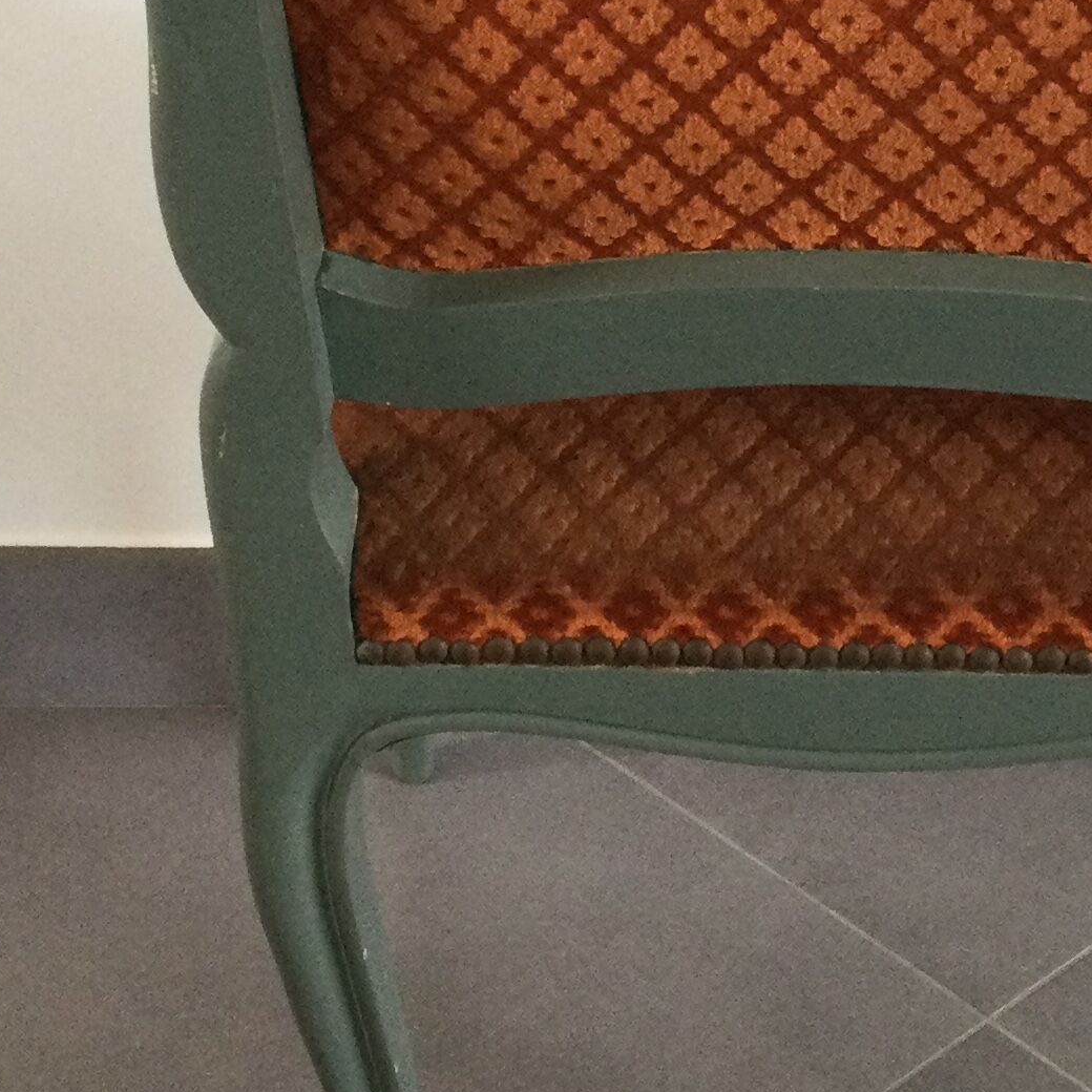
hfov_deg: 20.0
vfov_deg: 20.0
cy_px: 213
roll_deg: +0.6
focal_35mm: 86
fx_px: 3069
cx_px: 816
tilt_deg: -26.6
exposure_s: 1/33
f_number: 2.4
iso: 80
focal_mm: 3.3
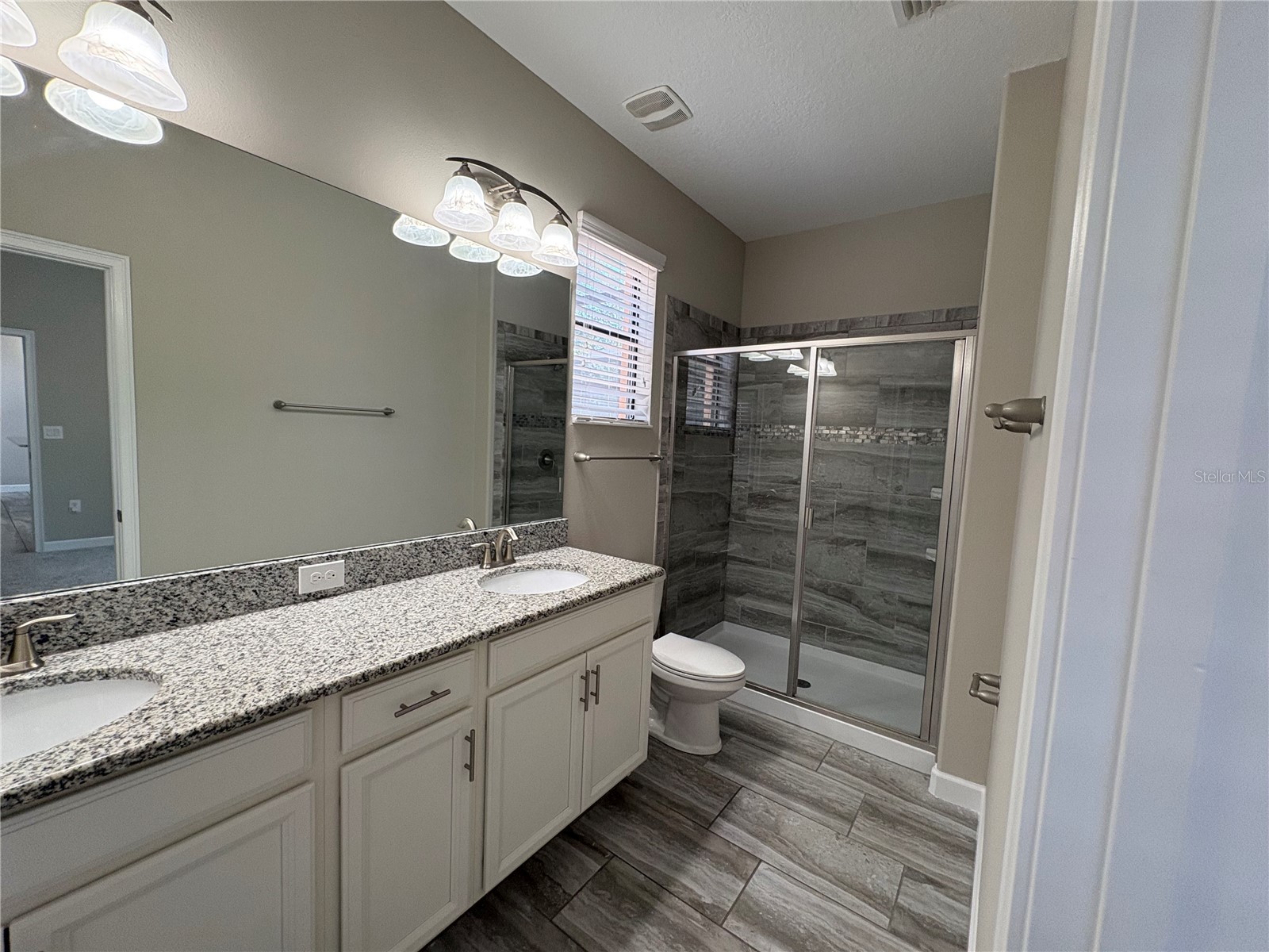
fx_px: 513
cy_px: 476
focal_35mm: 14
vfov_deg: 85.7
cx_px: 634
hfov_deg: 102.1
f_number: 2.2
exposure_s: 1/120
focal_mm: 2.22
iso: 250
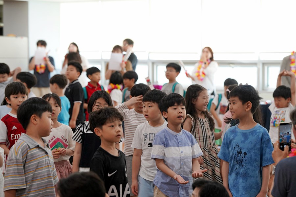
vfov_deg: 13.0
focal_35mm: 105
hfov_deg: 19.5
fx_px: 863
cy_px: 98
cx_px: 148
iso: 1000
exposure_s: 1/160
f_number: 4
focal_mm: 105
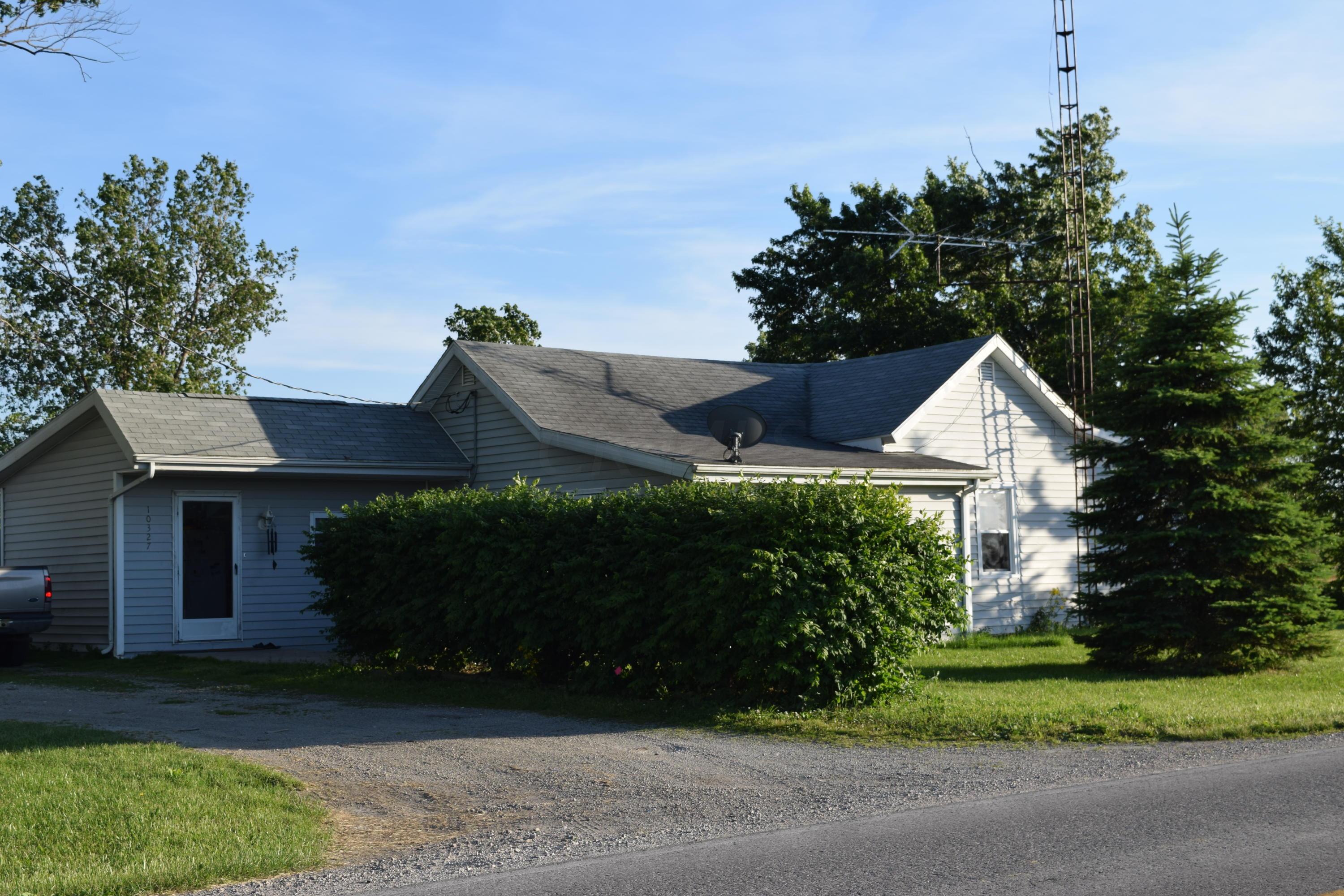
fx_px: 1904
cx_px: 672
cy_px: 448
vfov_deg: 26.5
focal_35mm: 51
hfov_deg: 38.9
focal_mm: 34
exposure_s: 1/200
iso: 100
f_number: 7.1
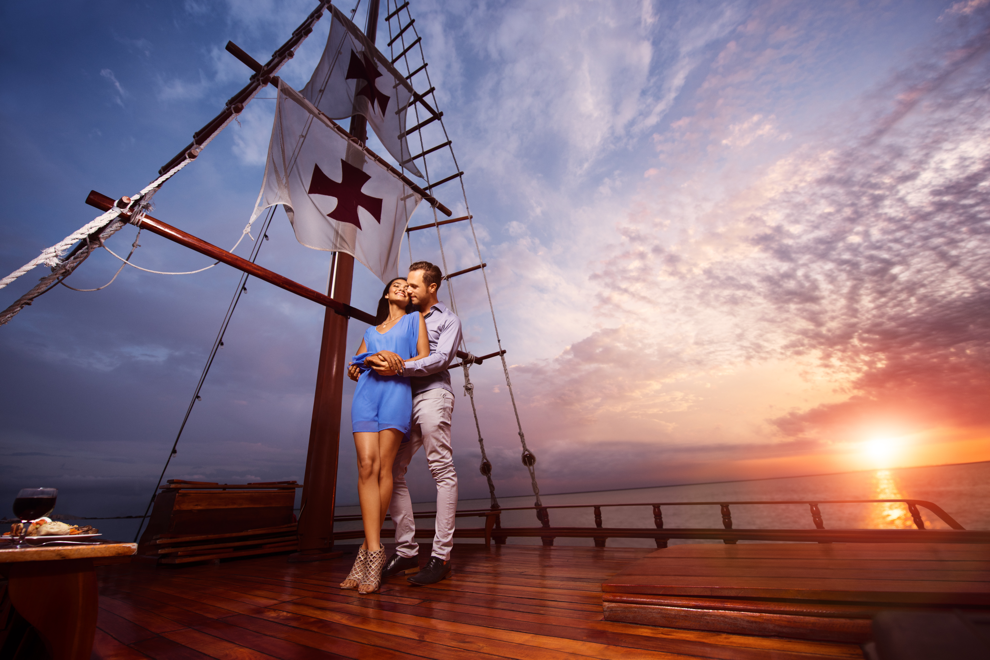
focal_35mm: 14
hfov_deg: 104.2
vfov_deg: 81.2
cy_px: 330
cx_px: 495
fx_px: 385
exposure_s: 1/250
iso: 100
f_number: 4
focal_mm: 14
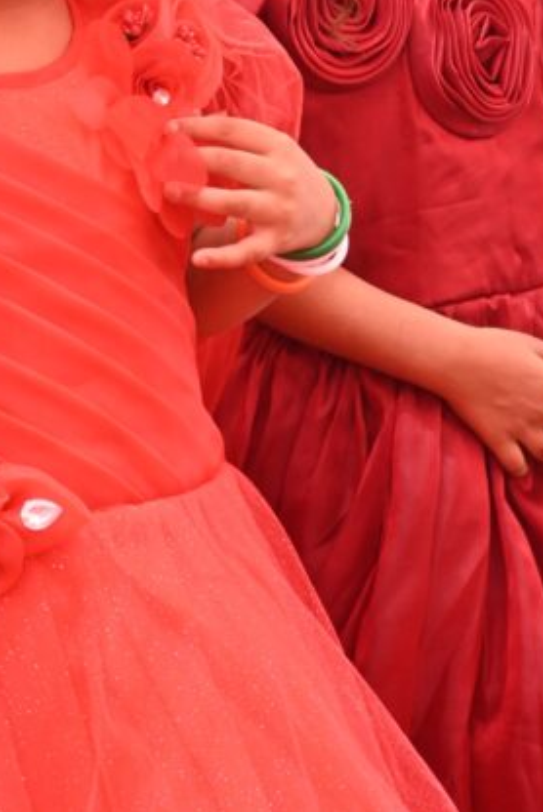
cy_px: 182
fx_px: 2083
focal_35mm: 92
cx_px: 17
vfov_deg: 21.8
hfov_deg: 14.6
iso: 400
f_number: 8
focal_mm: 25
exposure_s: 1/125
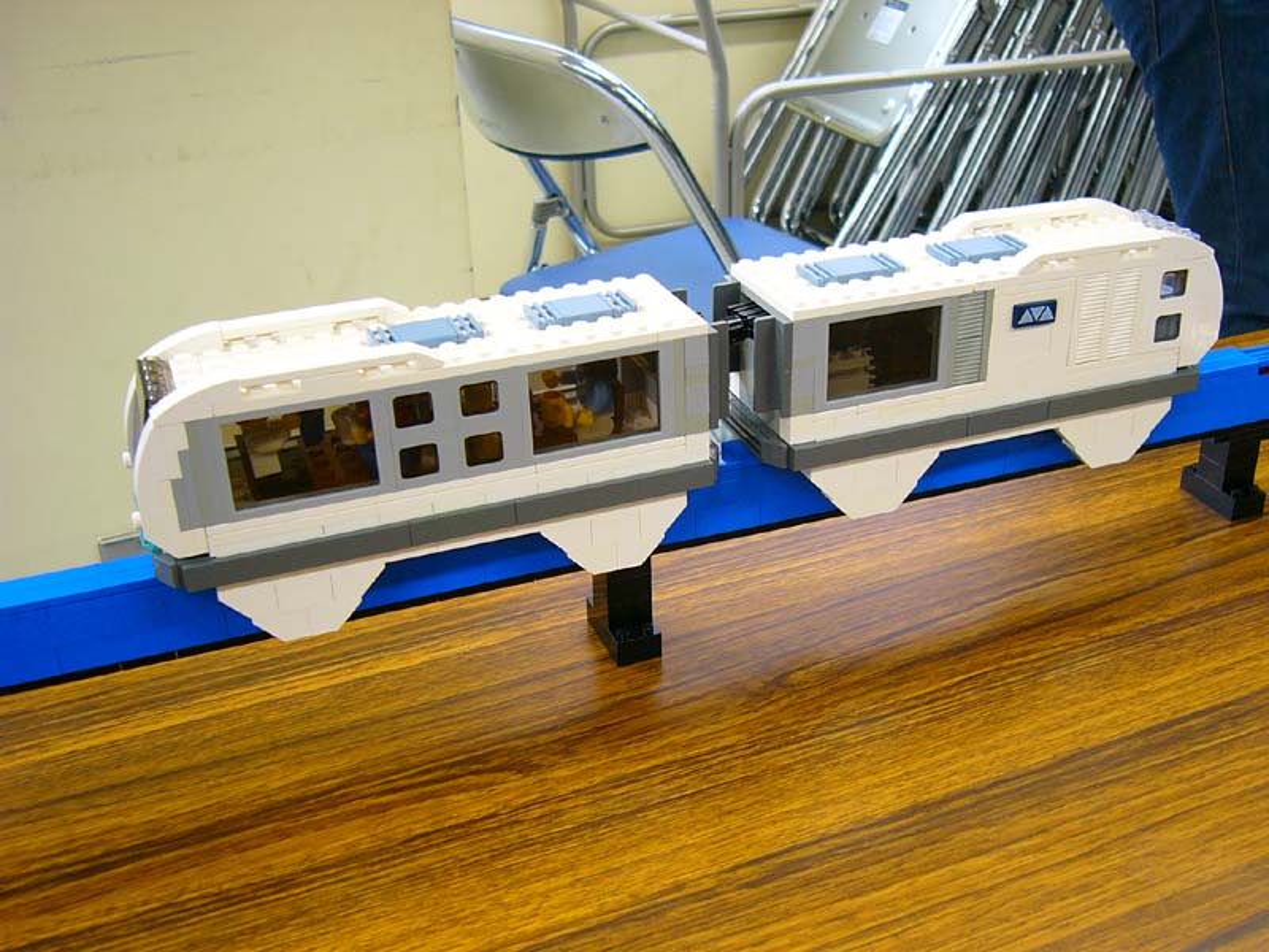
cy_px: 476
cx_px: 634
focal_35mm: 35
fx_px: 1283
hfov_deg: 52.6
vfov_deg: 40.7
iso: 100
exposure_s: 1/30
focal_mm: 5.8
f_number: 2.8
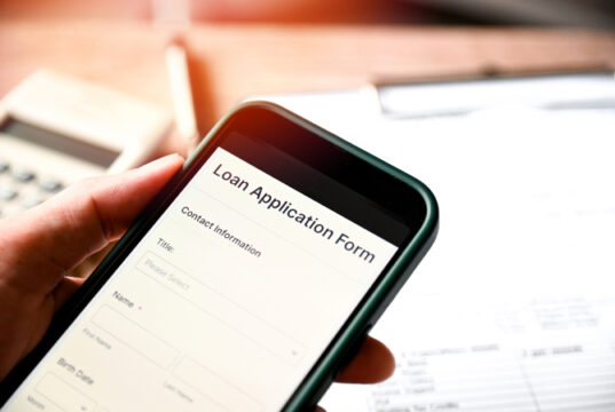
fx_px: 1472
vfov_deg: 15.9
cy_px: 206
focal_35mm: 86
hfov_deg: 23.6
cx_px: 308
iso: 400
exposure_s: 1/100
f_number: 4
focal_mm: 86
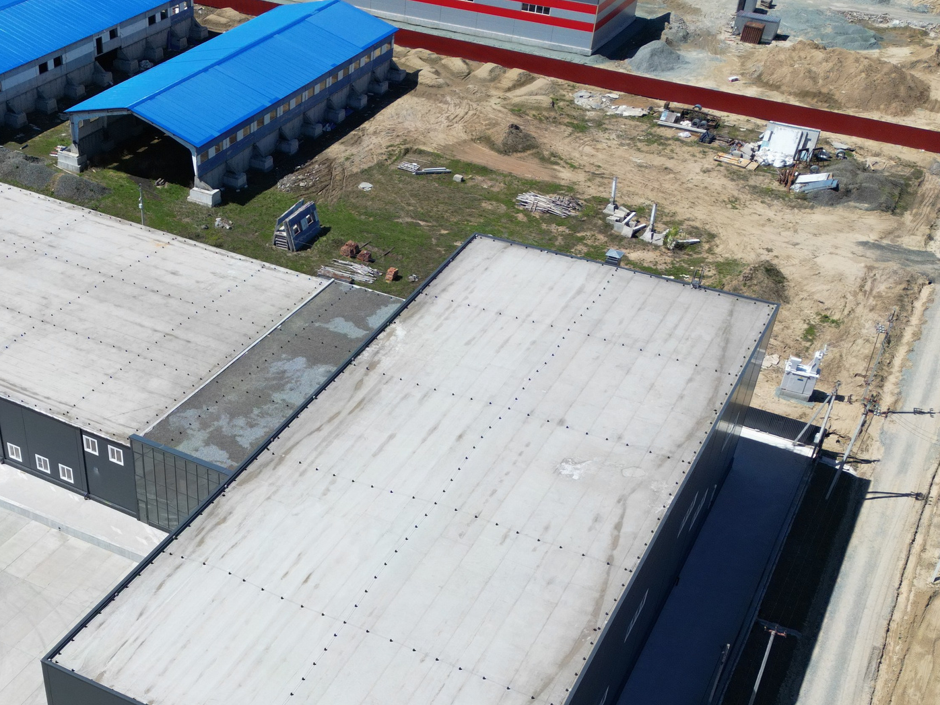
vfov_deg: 32.2
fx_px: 1195
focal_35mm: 44
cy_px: 539
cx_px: 273
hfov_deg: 42.0
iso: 110
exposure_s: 1/3000
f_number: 1.7
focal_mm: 6.72
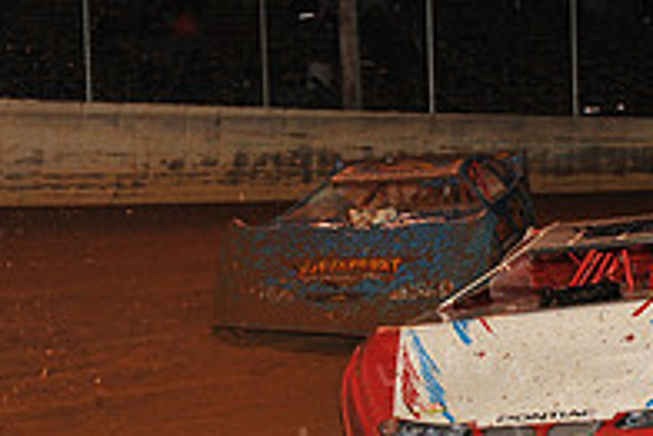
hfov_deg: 15.4
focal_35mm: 133
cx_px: 453
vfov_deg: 10.3
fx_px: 2414
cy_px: 243
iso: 800
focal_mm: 45
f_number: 7.1
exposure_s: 1/320
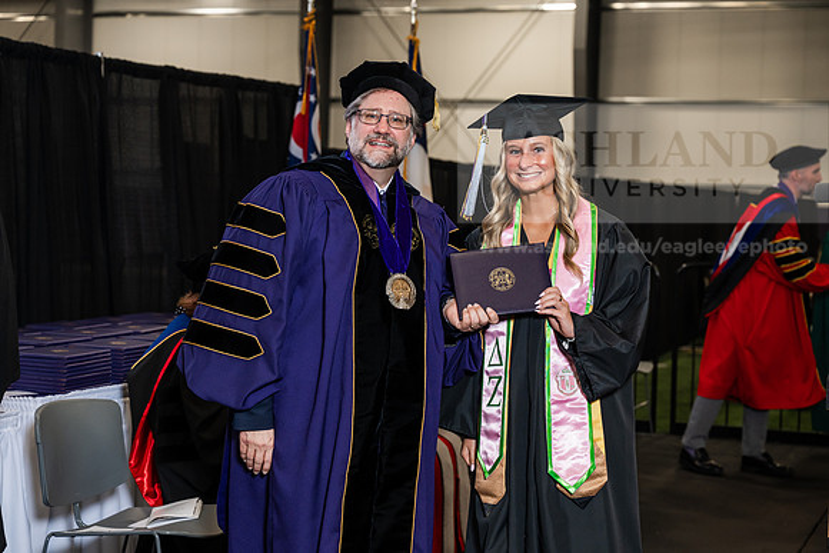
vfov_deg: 19.5
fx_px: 1612
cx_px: 414
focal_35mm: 70
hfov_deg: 28.8
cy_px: 276
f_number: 4.5
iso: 1250
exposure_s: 1/200
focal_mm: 70
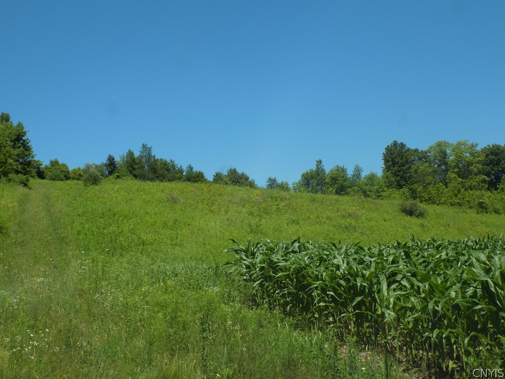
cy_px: 188
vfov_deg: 27.5
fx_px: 773
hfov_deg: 36.2
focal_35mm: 53
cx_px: 250
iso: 80
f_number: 3.9
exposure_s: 1/500
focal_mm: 9.3
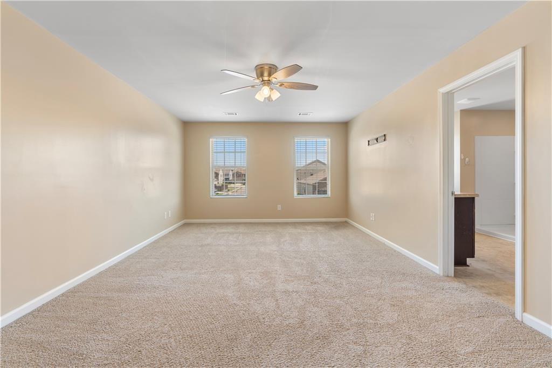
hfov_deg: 96.8
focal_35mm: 16
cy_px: 184
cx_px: 276
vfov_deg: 73.7
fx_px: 245
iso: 100
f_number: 8
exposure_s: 1.3
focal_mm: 16
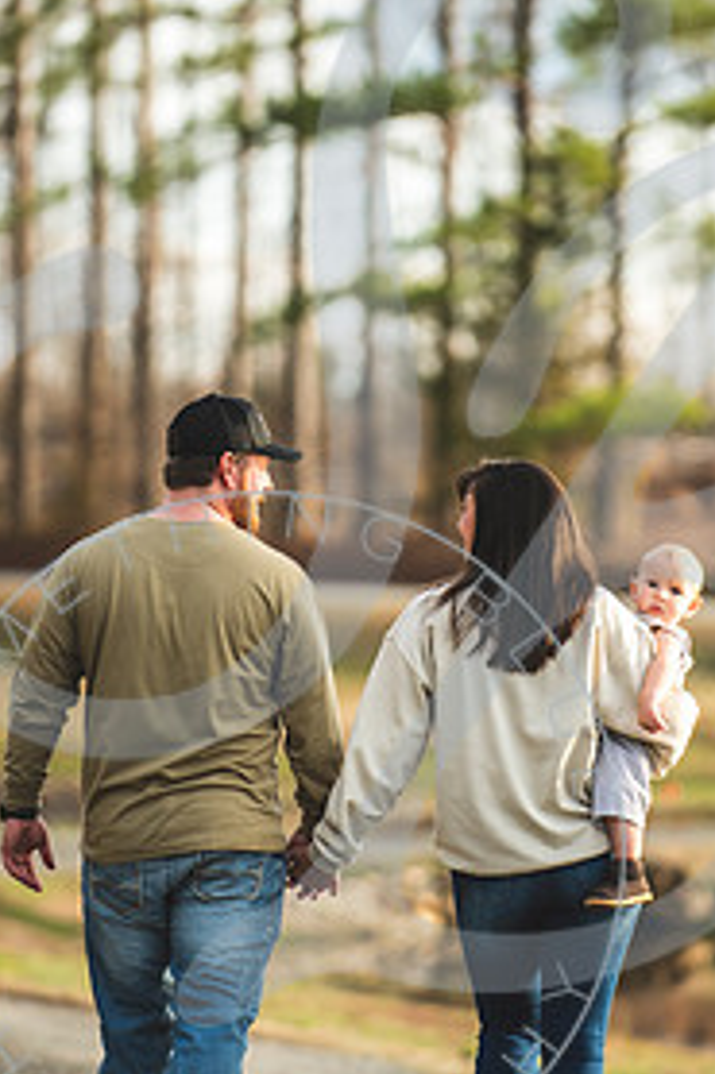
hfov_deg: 4.5
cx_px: 441
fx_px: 9187
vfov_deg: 6.7
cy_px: 556
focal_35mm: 308
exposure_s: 1/400
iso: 100
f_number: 2.8
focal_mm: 190
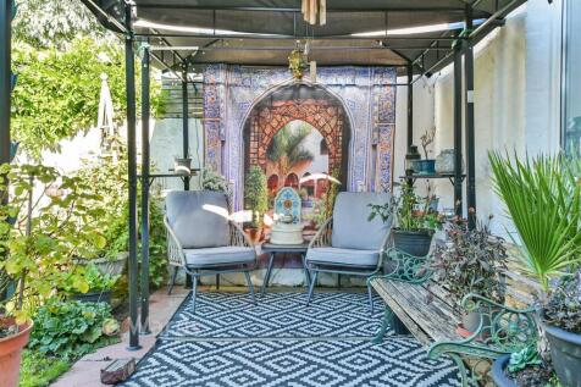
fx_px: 484
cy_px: 194
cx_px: 290
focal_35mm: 30
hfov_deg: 61.9
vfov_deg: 43.6
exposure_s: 1/125
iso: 1000
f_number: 9
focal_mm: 20
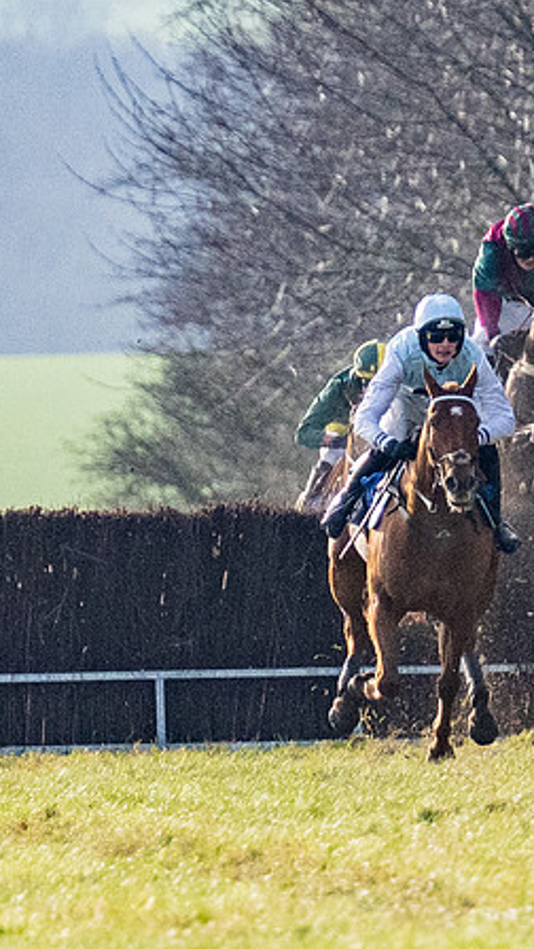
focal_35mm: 1372
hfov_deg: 0.9
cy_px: 557
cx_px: 867
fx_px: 34537
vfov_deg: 1.6
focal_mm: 220
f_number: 4
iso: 800
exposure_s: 1/6400
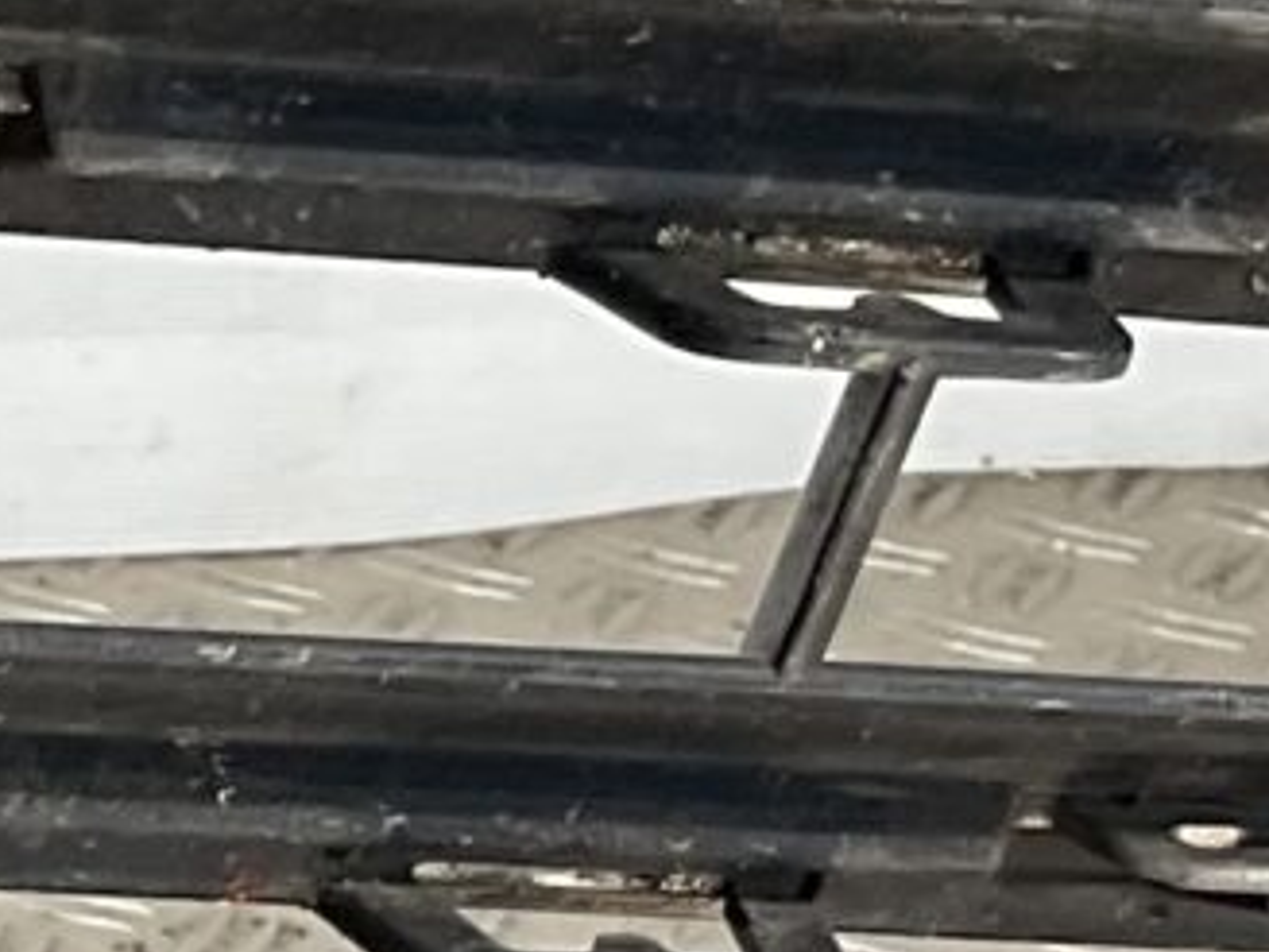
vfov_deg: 6.2
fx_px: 8285
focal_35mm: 226
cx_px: -1385
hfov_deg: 8.3
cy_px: 2395
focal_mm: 3
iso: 16
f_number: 1.8
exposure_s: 1/159
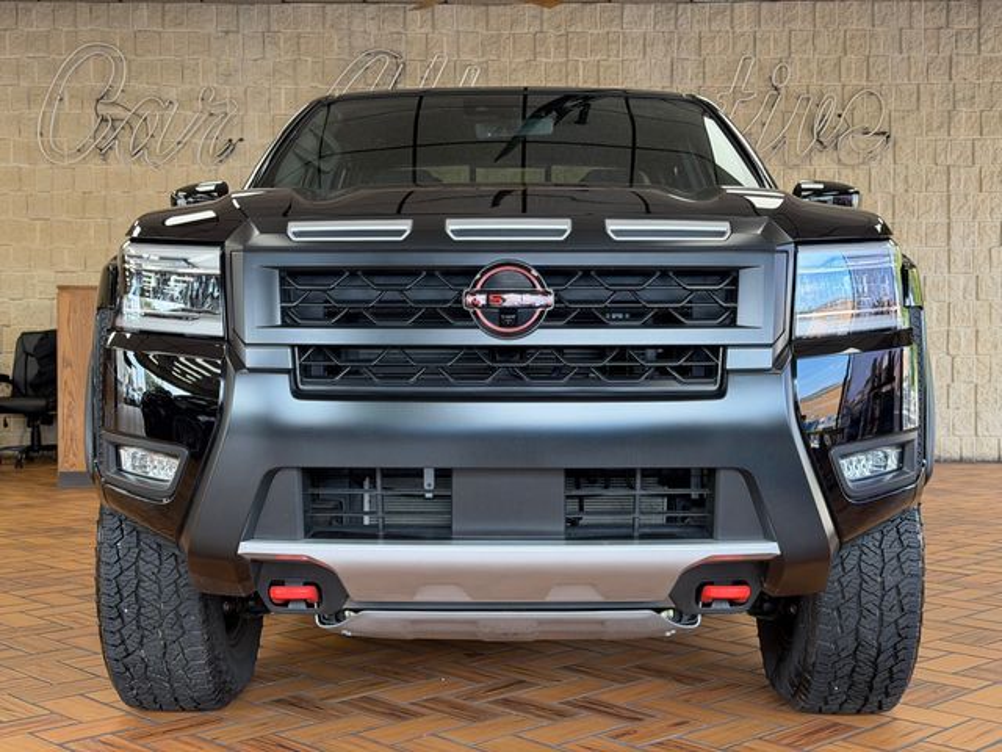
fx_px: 1389
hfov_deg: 39.7
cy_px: 376
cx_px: 501
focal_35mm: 48
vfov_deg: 30.3
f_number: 1.78
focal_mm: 6.76
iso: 64
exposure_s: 1/120
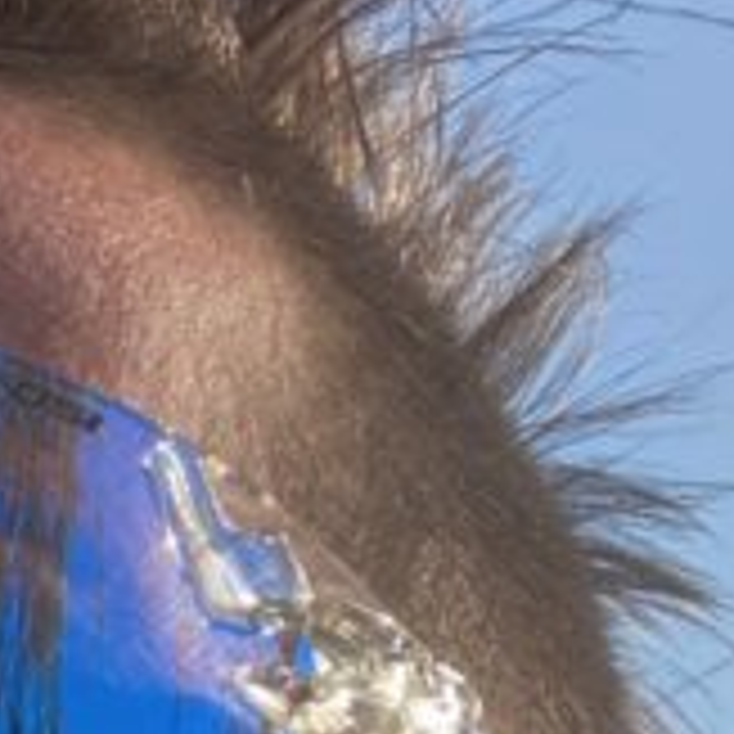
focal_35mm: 139
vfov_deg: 12.2
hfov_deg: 12.0
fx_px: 3335
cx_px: -329
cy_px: 979
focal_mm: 2.87
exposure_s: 1/379
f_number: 2.2
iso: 20
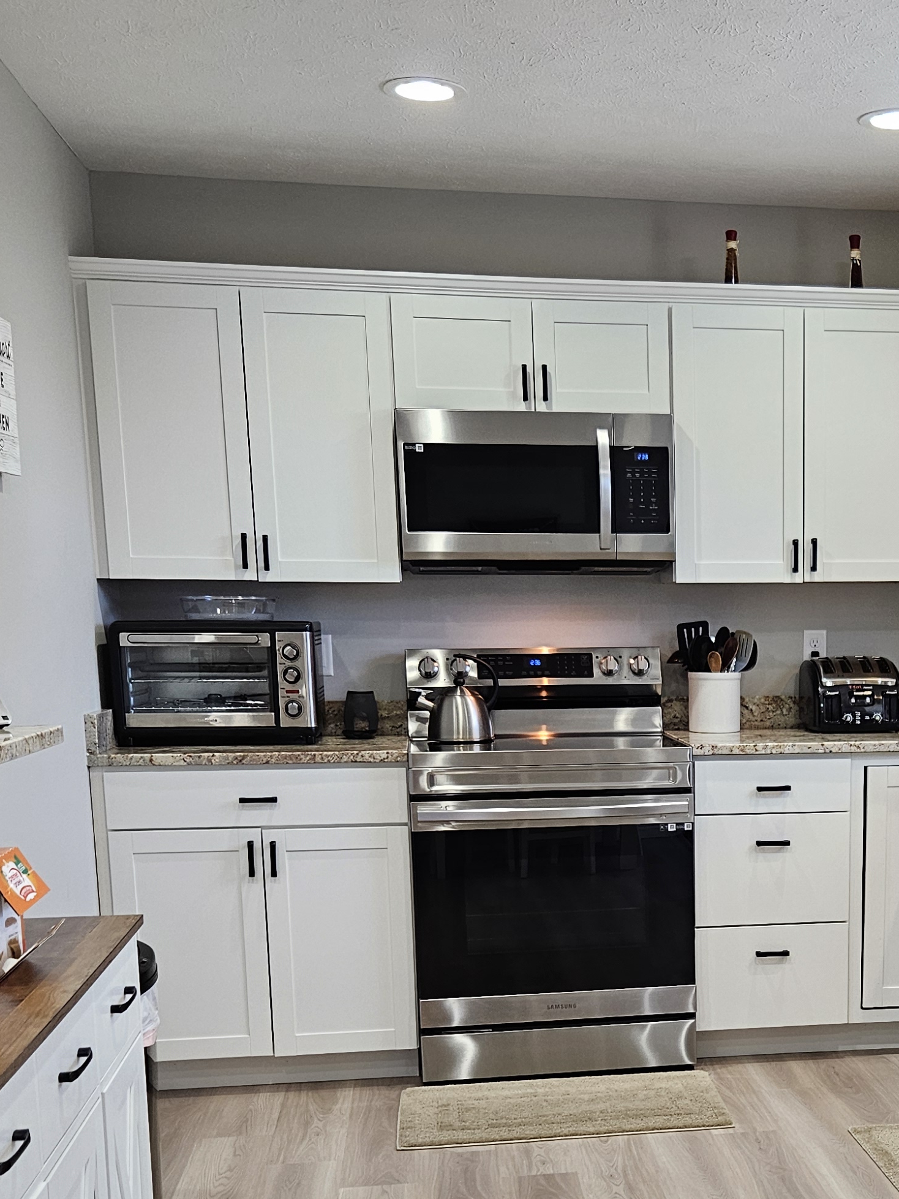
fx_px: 1627
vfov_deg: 39.4
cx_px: 767
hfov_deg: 29.9
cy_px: 898
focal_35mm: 47
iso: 125
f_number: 1.8
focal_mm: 5.4
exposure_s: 1/120
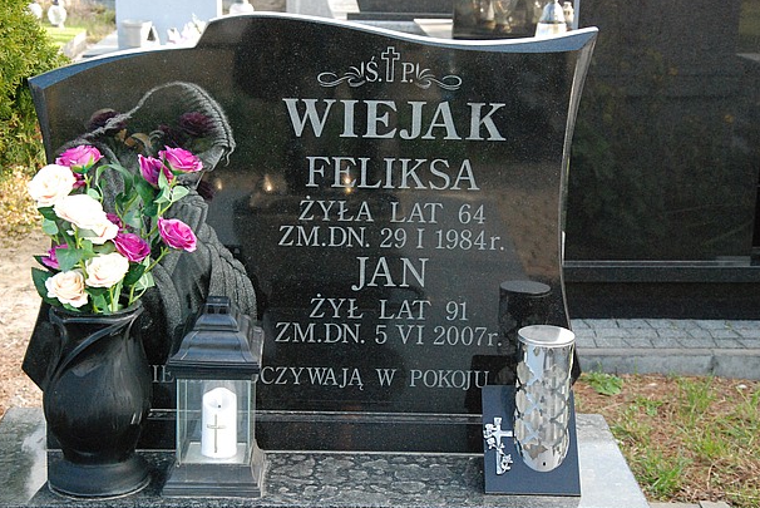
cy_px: 263
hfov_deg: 26.6
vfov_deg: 18.0
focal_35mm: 76
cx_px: 381
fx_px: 1606
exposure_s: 1/250
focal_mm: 48
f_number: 8
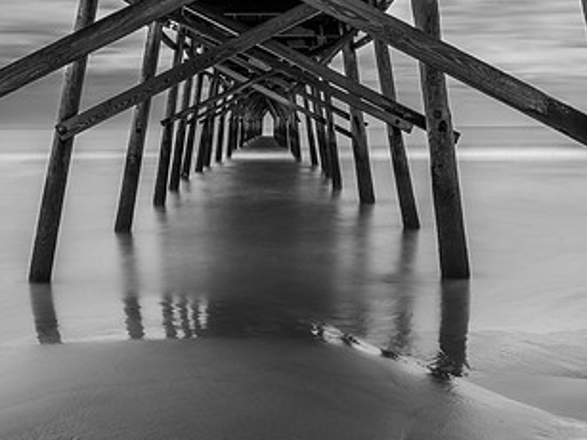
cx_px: 252
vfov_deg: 28.2
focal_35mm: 51
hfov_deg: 37.4
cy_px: 120
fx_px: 864
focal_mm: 28
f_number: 16
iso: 64
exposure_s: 20
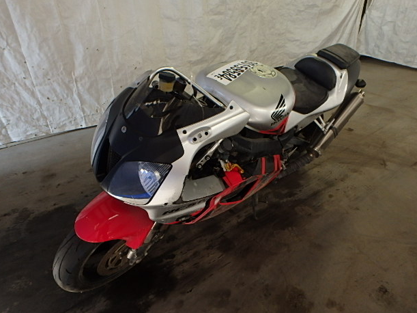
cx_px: 214
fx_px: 265
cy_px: 157
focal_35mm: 22
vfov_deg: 61.1
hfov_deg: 76.4
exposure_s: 1/50
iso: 200
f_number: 3.5
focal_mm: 3.7
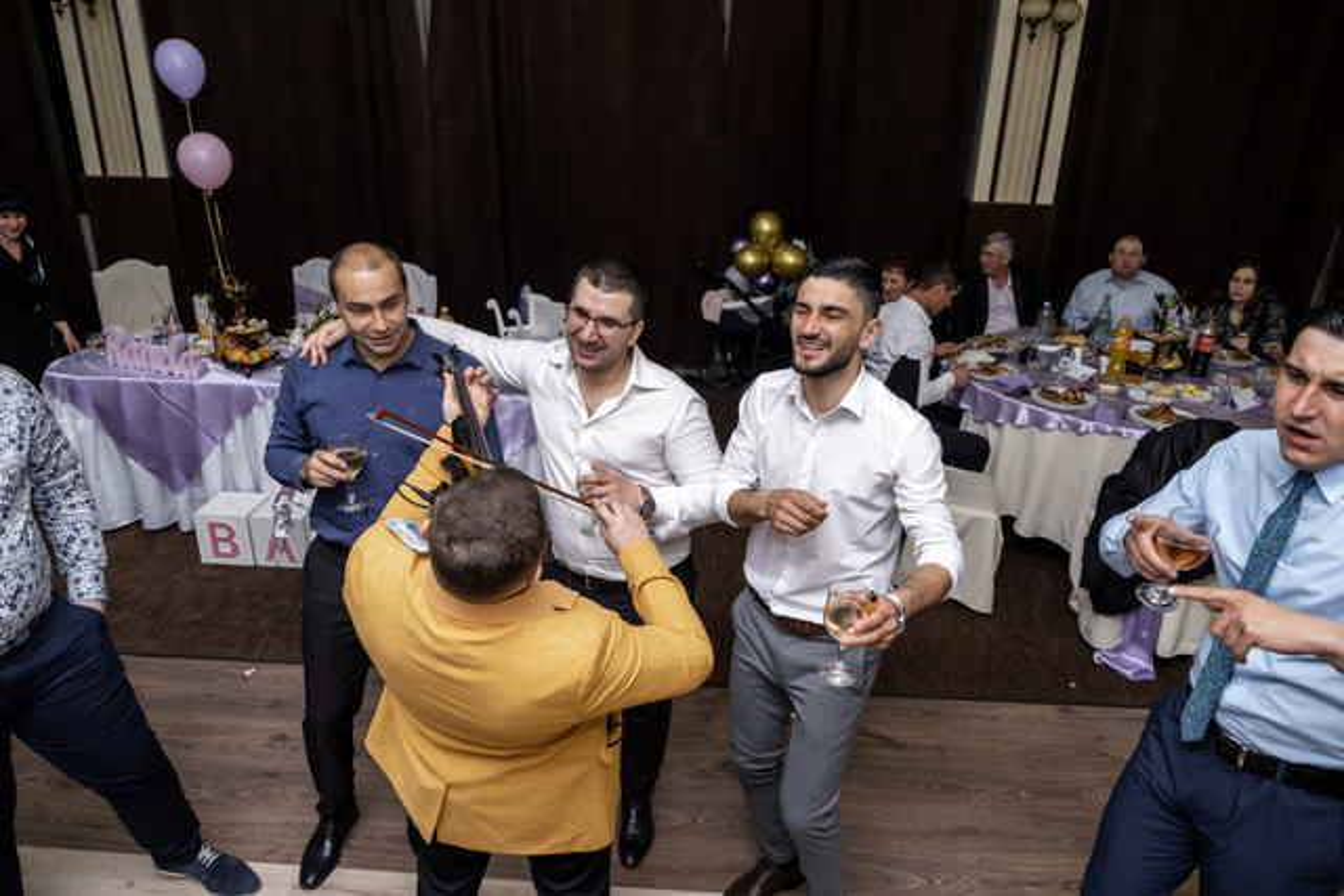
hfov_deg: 73.7
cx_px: 672
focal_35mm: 24
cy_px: 448
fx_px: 896
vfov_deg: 53.2
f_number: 2.8
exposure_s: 1/160
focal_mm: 16
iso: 1250
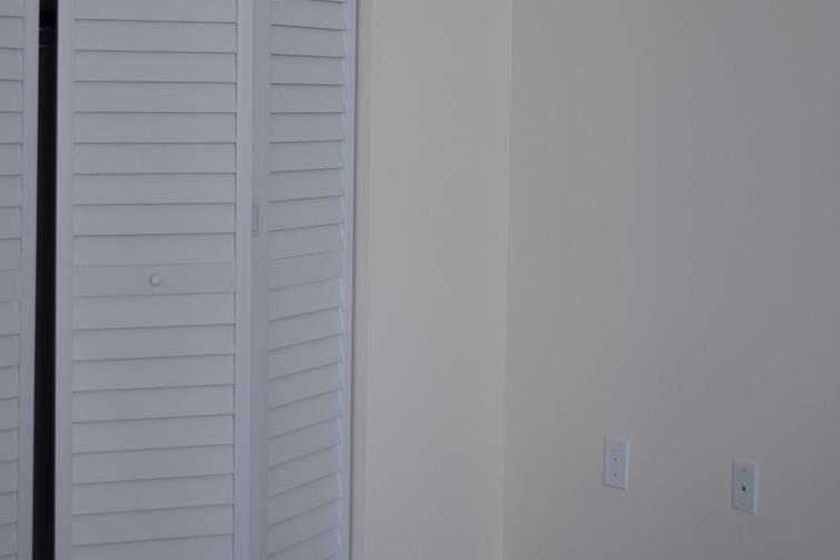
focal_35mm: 79
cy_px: 123
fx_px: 1844
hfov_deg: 25.7
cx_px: 444
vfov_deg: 17.1
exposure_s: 1/80
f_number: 4.5
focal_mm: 25
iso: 400
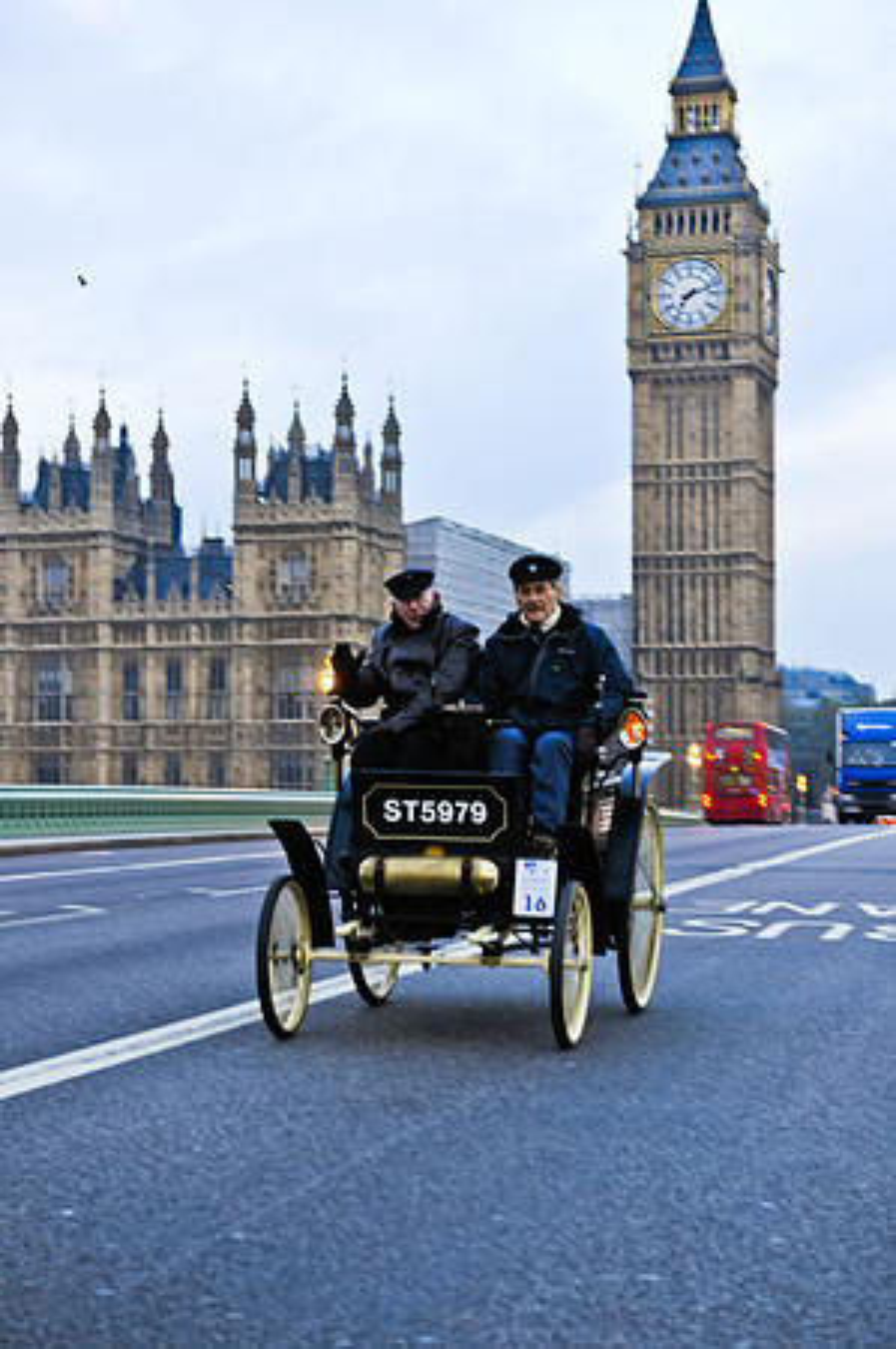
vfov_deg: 32.4
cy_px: 674
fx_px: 2320
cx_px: 448
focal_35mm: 62
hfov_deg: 21.9
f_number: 5
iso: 500
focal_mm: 62
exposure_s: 1/100
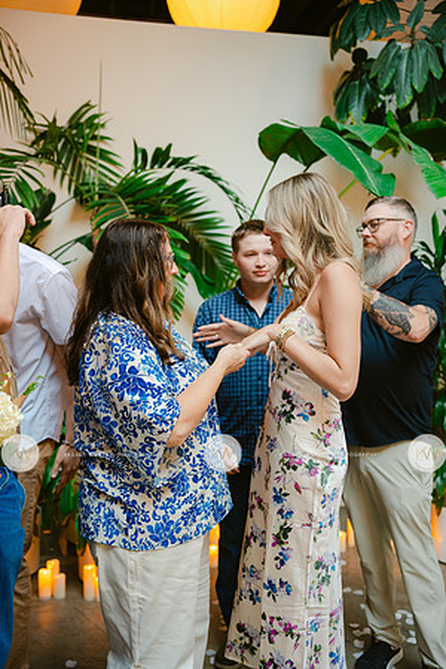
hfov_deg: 34.3
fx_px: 723
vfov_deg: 49.7
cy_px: 334
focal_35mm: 39
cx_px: 223
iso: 1000
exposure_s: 1/250
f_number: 2.8
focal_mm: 38.9
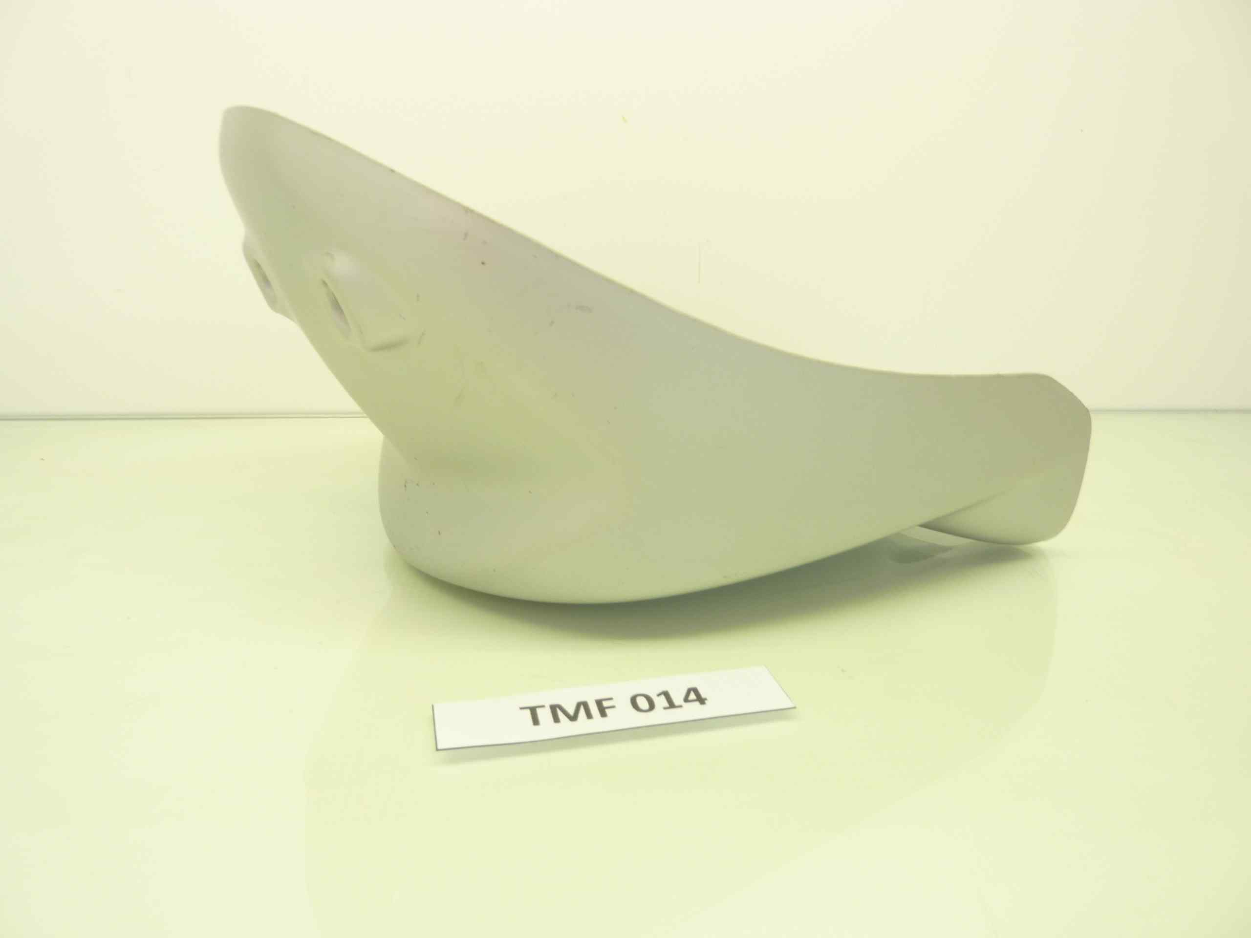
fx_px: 903
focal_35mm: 25
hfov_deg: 69.4
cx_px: 626
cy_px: 469
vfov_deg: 54.9
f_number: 3.3
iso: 80
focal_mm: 4.1
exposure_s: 1/25
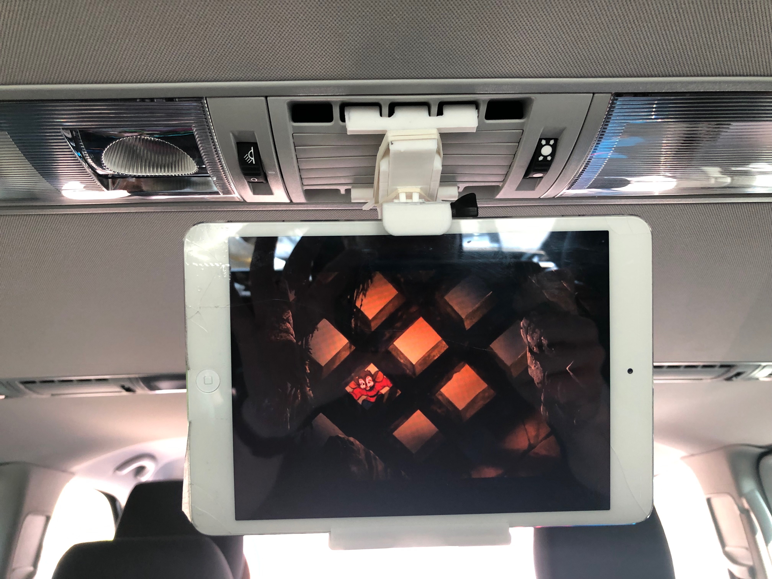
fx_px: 624
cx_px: 386
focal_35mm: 28
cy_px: 290
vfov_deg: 49.7
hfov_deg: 63.4
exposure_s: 1/20
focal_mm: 3.99
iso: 40
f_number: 1.8
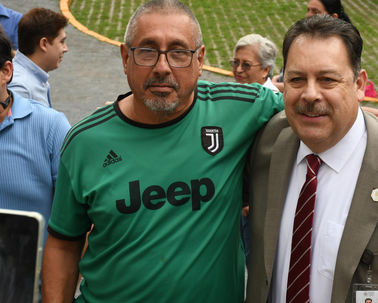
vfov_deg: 15.7
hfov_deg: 19.5
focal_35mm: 98
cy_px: 141
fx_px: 1096
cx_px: 225
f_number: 9
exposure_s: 1/160
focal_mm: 52
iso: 500
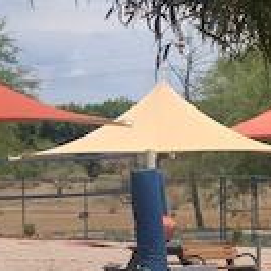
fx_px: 1966
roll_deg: +0.2
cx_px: 120
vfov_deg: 7.9
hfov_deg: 7.9
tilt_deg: +0.0
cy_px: 192
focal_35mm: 222
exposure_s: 1/1653
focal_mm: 6
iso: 16
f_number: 2.4
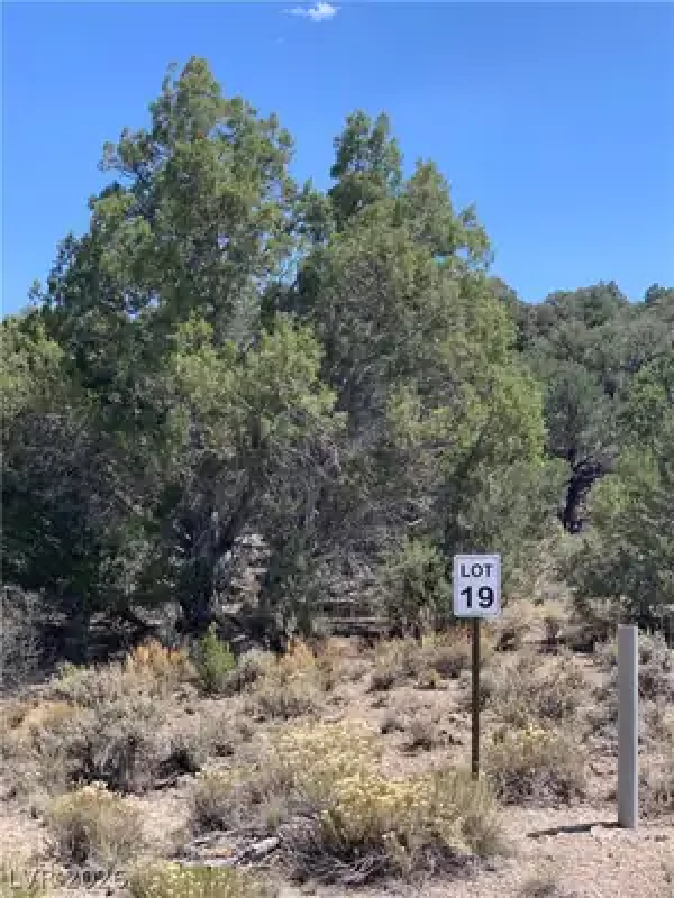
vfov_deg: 36.8
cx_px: 337
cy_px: 449
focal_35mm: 52
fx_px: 1350
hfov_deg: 28.0
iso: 16
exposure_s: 1/727
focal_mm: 6
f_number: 2.4
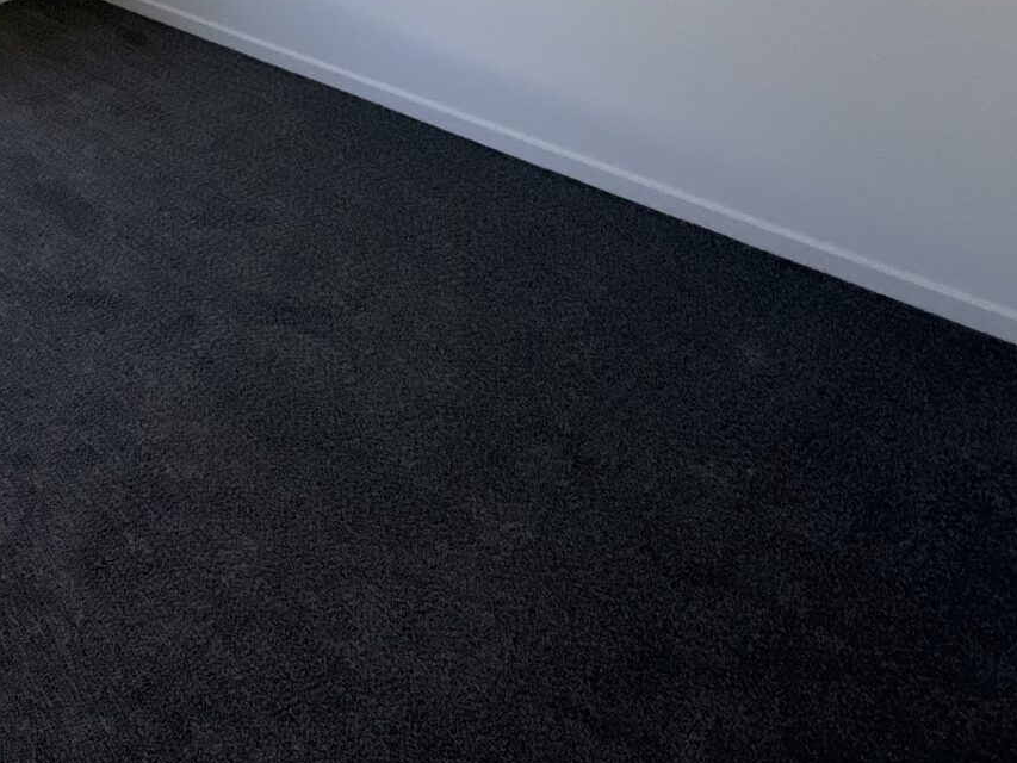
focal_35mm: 42
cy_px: -242
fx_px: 1234
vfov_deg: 28.1
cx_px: 27
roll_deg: +3.7
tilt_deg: -10.8
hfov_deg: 40.0
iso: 100
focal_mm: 2.22
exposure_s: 1/119
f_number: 2.2
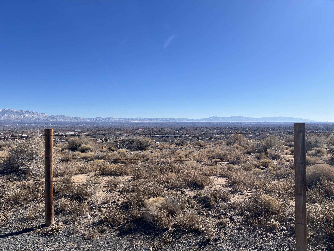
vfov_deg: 53.1
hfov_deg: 67.3
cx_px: 167
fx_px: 251
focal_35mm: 26
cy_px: 126
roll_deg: -0.6
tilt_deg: +1.7
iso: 50
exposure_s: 1/6211
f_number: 1.5
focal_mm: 5.7
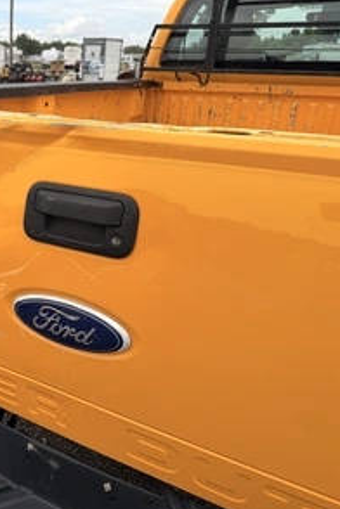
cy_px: 254
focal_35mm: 34
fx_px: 482
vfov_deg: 55.8
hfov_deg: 36.1
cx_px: 23
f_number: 1.78
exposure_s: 1/2525
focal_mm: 6.76
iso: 80
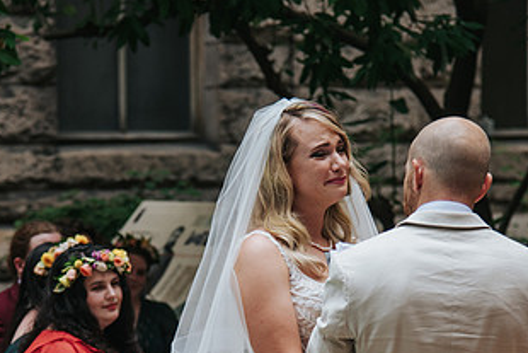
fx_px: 3008
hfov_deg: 10.0
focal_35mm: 205
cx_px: 239
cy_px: 290
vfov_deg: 6.7
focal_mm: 92
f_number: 4
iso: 500
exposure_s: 1/500
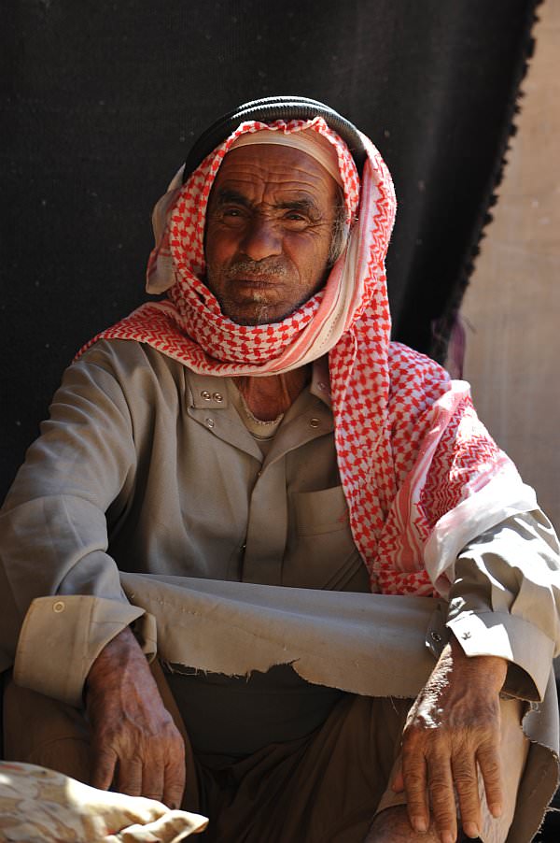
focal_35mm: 200
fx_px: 4673
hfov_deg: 6.9
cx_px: 280
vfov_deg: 10.3
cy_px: 422
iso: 200
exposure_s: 1/160
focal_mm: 200
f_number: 6.3
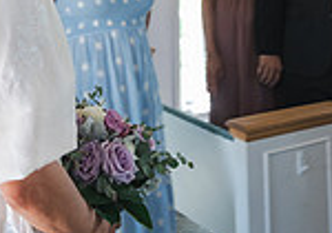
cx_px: 56
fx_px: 571
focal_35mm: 61
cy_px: -102
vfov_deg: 20.2
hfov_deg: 31.4
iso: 1000
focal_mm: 14
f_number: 4
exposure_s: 1/125
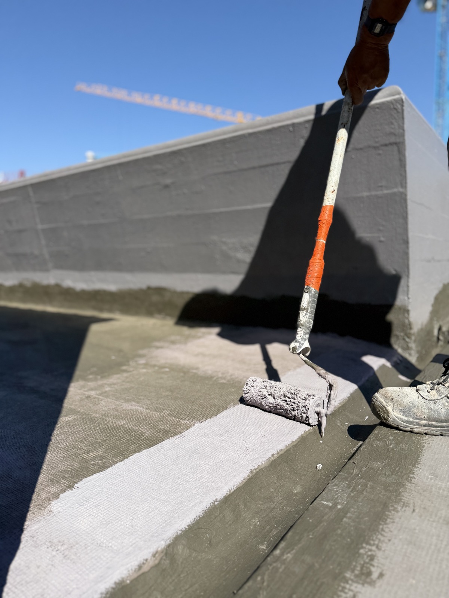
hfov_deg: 56.8
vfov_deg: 71.6
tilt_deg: -5.7
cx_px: 224
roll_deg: +2.6
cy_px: 299
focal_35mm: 24
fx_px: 415
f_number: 1.78
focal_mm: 6.76
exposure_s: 1/4405
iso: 80
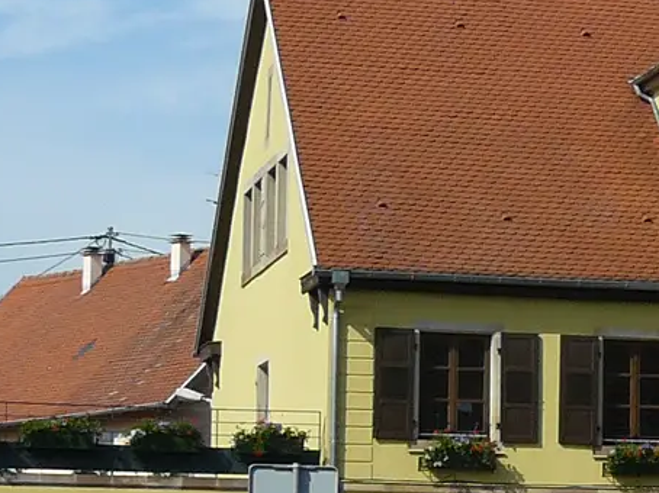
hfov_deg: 12.2
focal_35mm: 158
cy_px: 410
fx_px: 3006
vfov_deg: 9.4
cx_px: 793
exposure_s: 1/400
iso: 100
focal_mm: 6.2
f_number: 5.6
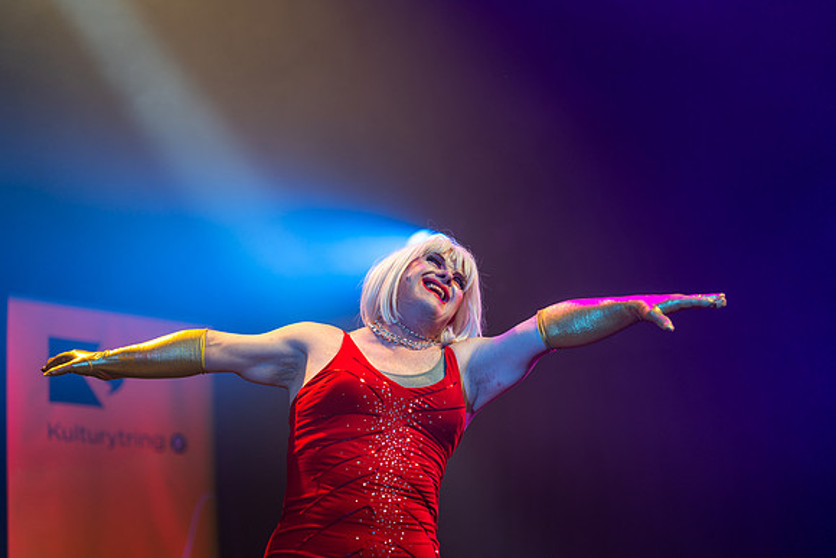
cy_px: 279
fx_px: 1974
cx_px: 418
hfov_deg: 23.9
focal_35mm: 85
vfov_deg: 16.1
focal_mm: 85
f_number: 1.8
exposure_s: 1/200
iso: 160
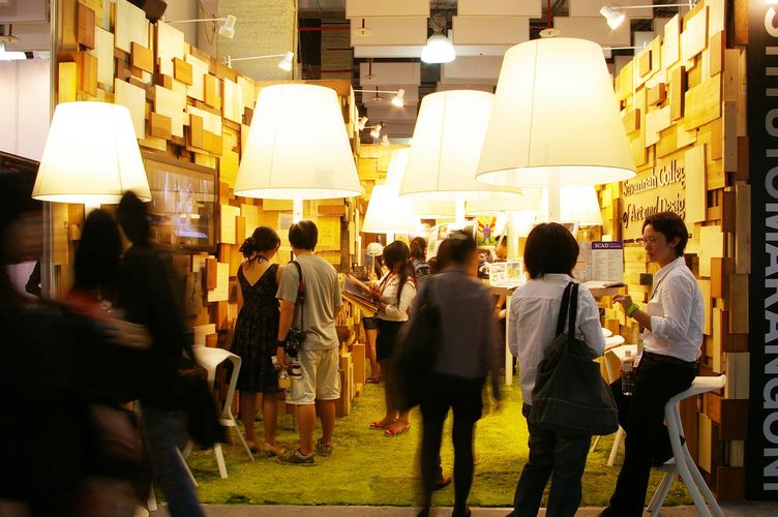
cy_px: 258
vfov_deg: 41.6
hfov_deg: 59.5
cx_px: 389
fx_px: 680
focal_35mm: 32
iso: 200
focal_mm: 21
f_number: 13
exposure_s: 1/4
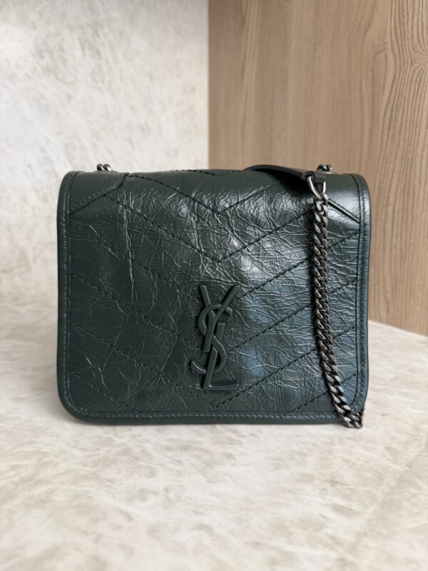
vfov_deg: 71.6
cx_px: 214
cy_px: 286
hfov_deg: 56.8
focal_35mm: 24
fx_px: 396
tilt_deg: -13.3
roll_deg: -0.6
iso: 100
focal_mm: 6.76
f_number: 1.78
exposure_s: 1/120
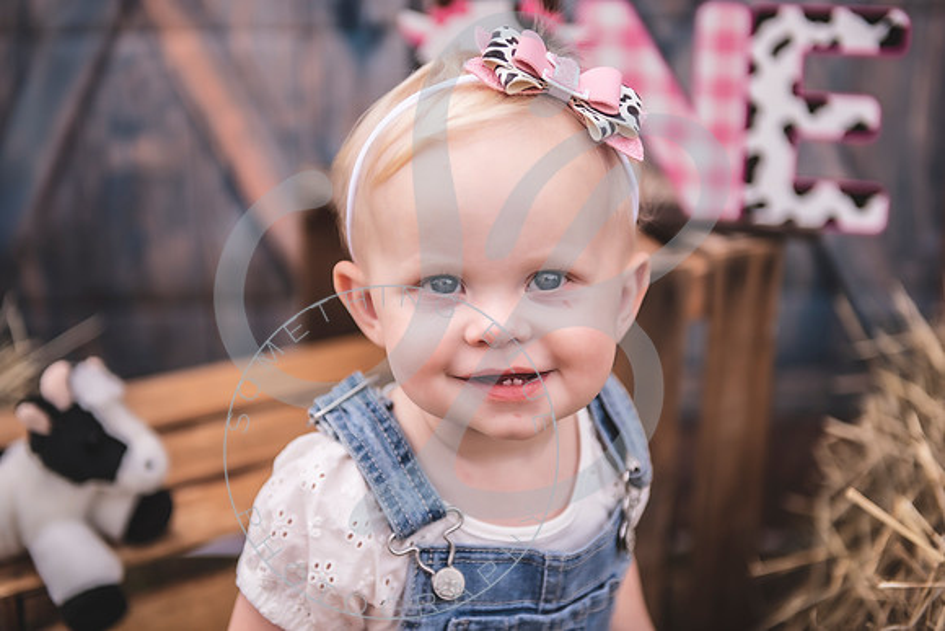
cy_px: 316
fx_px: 1628
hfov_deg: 32.4
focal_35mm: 62
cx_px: 472
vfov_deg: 21.9
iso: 100
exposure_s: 1/640
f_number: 2.8
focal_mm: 62
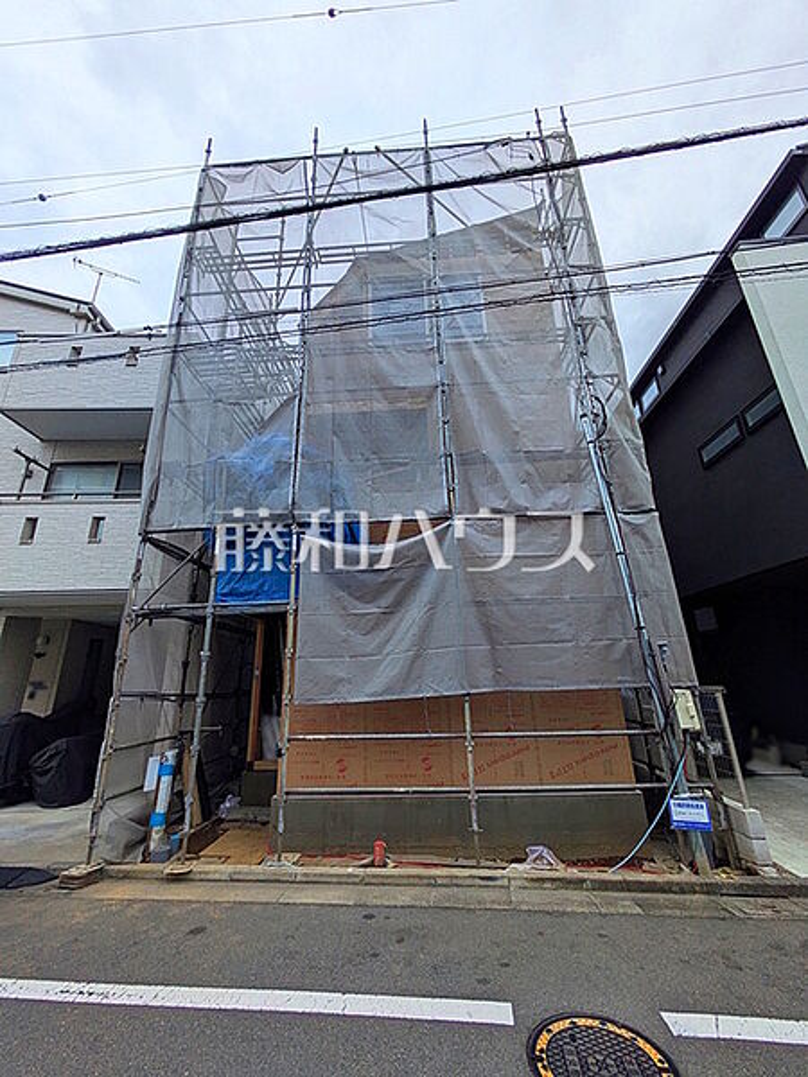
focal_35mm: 14
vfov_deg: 102.1
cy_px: 538
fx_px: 436
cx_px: 404
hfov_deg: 85.7
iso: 61
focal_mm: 1.83
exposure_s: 1/100
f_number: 2.2
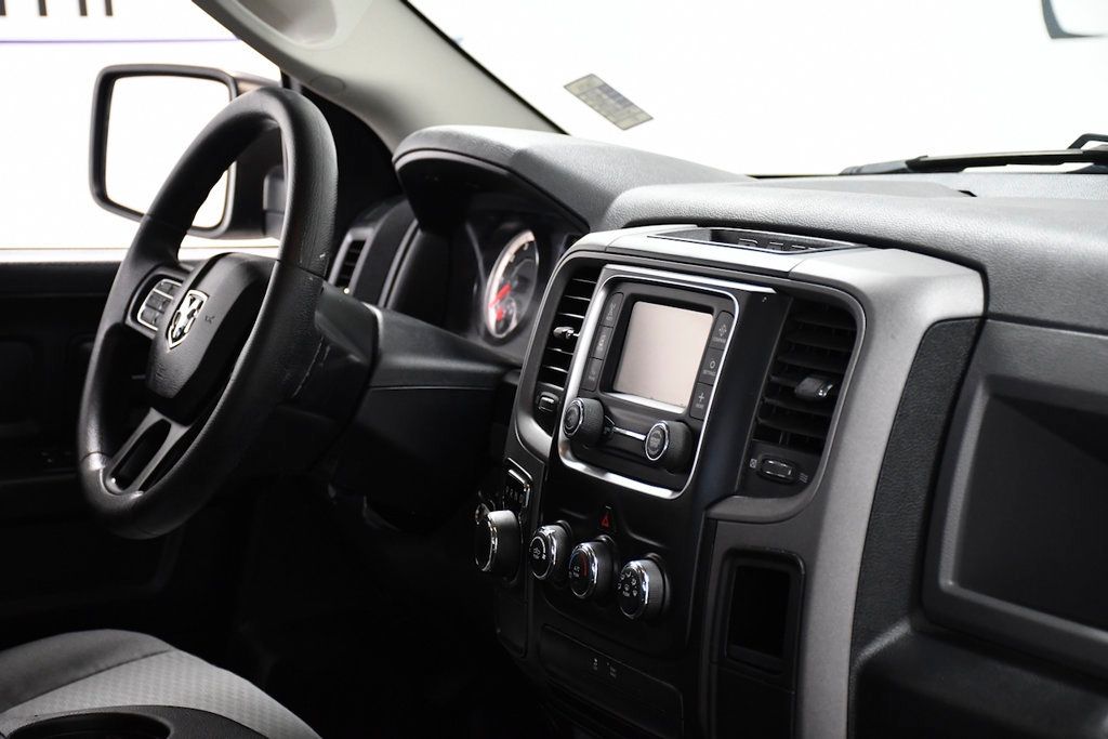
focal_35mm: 75
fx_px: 2308
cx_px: 554
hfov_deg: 27.0
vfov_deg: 18.2
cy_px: 370
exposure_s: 1/160
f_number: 4.8
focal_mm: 50
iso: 2500
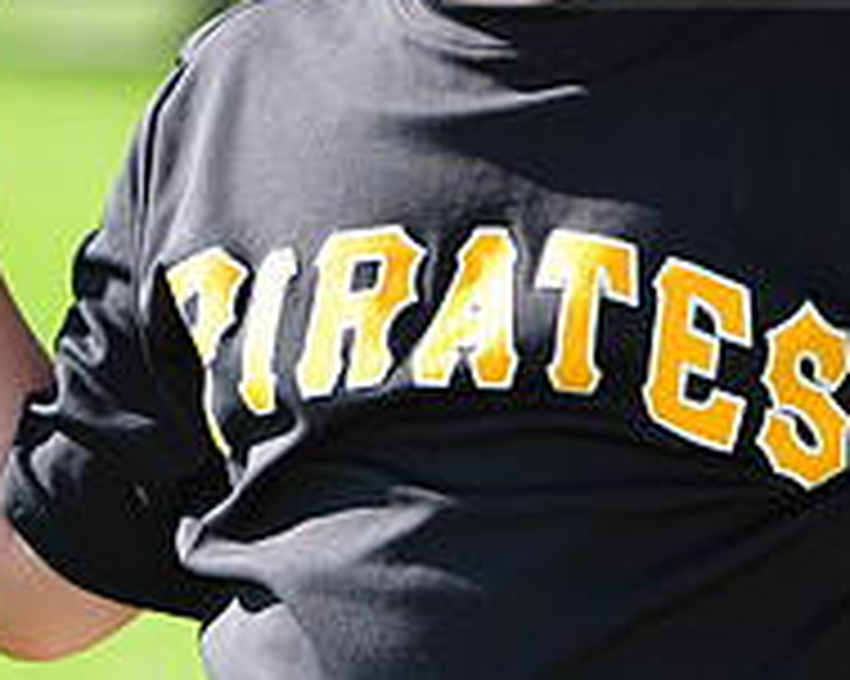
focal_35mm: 417
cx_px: 598
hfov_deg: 4.6
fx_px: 10485
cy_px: -126
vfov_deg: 3.7
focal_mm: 145
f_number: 5
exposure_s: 1/500
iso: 200
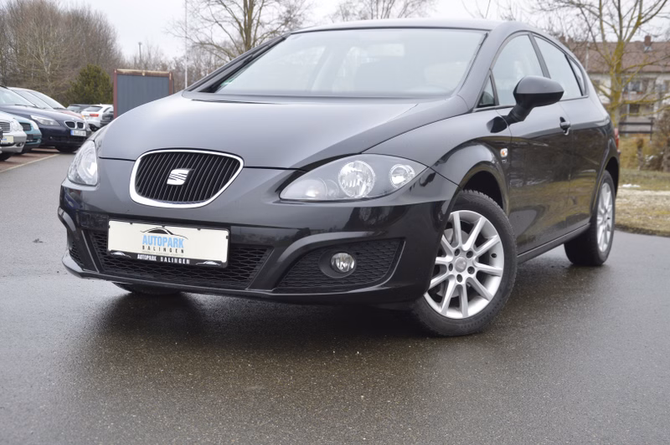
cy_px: 222
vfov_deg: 25.7
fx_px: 976
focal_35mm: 52
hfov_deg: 37.9
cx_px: 335
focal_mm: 35
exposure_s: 1/125
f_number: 5.6
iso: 160
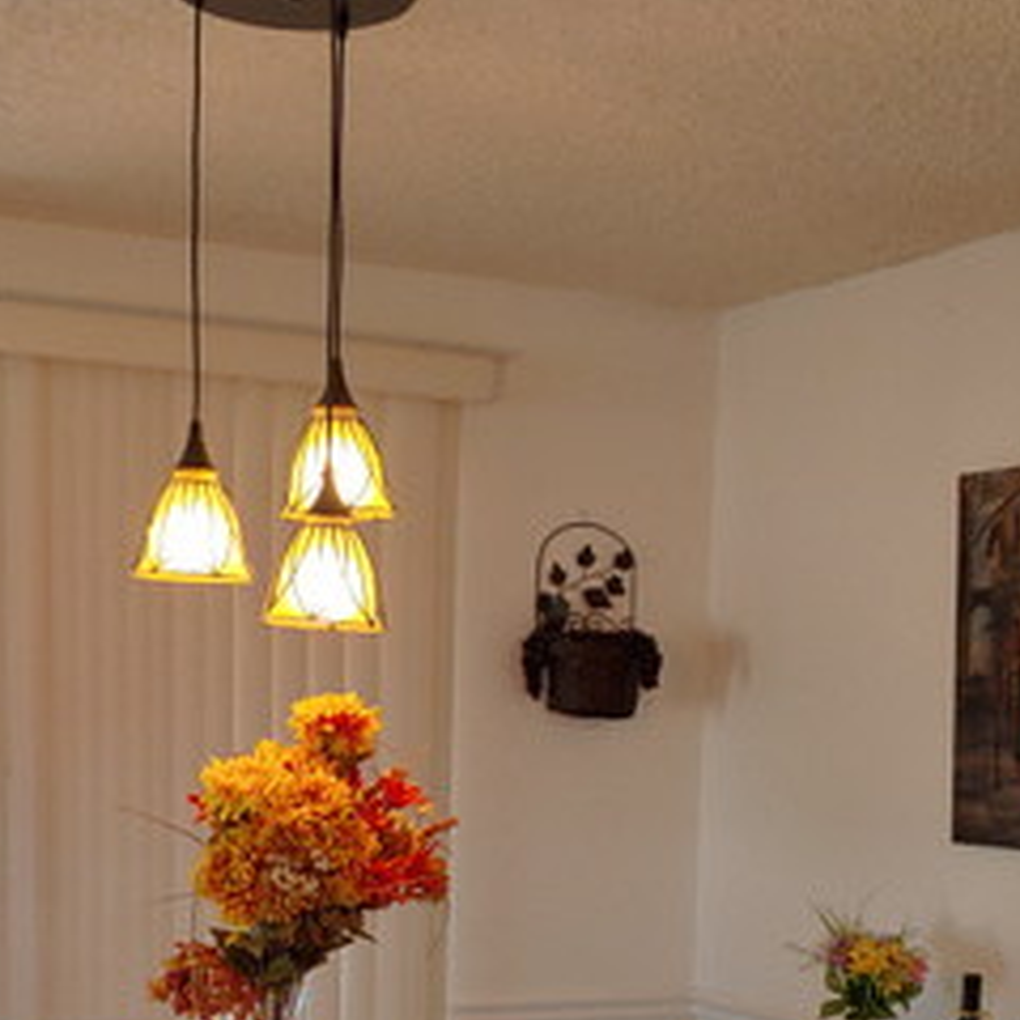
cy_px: 948
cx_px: 527
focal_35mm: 59
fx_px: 1967
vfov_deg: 27.8
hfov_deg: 29.1
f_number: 1.5
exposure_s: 1/60
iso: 50
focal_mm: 4.23
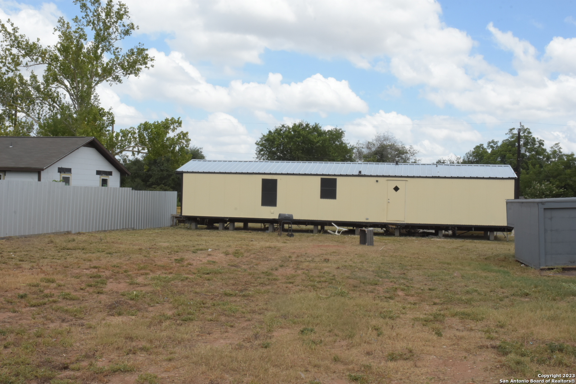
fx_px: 576
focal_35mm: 36
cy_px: 192
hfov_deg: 53.1
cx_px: 288
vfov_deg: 36.9
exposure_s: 1/320
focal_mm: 24
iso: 1000
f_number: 20
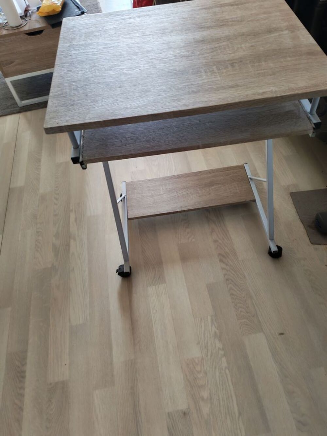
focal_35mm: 27
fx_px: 340
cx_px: 164
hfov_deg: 51.4
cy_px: 218
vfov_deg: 65.3
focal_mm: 6.12
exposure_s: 1/50
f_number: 1.9
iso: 1600
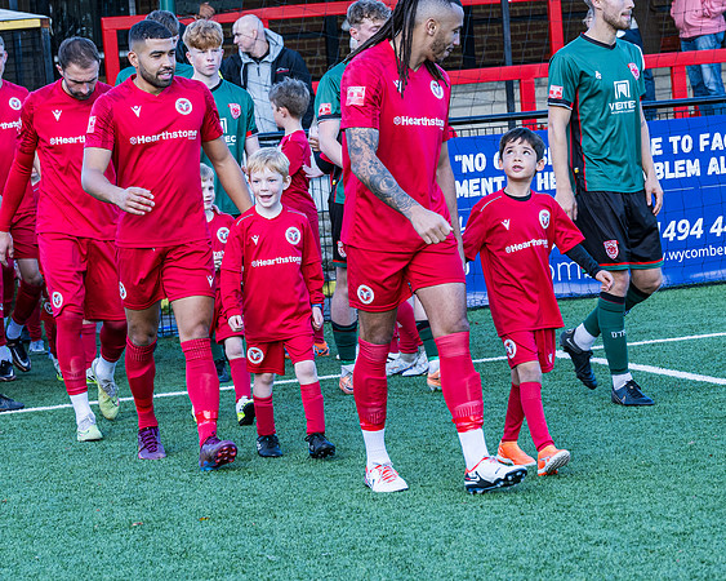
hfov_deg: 12.5
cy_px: 374
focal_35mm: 154
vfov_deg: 10.0
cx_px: 453
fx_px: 3303
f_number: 5
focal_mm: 71
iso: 200
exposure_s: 1/320
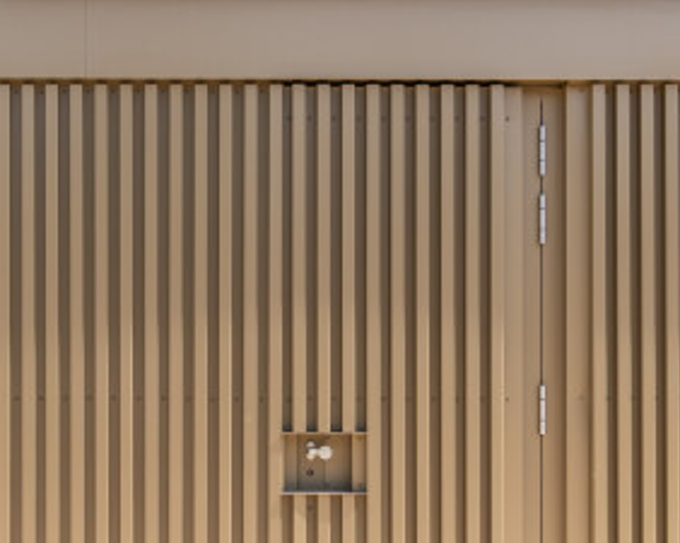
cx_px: 84
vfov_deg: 23.8
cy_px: 300
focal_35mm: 64
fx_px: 1287
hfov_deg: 28.6
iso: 250
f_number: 4
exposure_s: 1/800
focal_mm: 30
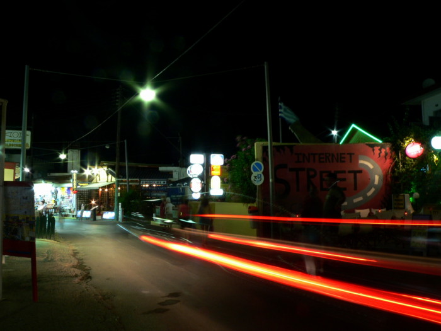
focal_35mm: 36
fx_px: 459
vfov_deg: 39.7
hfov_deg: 51.4
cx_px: 220
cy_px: 166
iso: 100
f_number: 8
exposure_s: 2
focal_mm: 6
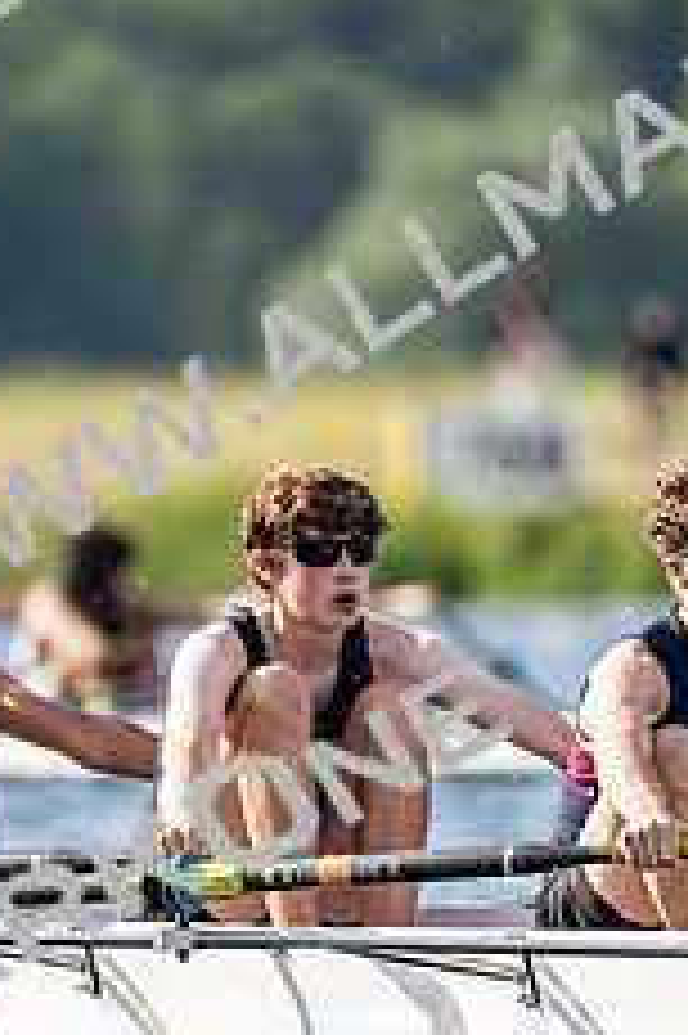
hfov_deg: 1.4
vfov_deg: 2.0
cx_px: 378
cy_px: 646
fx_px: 29023
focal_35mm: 1011
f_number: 4.5
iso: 400
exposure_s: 1/2500
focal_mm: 400
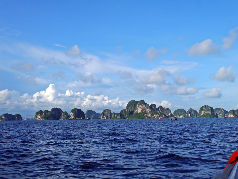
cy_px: 90
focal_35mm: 42
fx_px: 289
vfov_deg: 34.3
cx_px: 119
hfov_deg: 44.8
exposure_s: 1/400
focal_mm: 21
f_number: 10
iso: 160
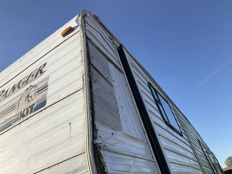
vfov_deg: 48.2
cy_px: 87
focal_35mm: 29
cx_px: 116
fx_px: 194
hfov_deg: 61.7
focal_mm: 3
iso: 25
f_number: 1.8
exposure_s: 1/1626
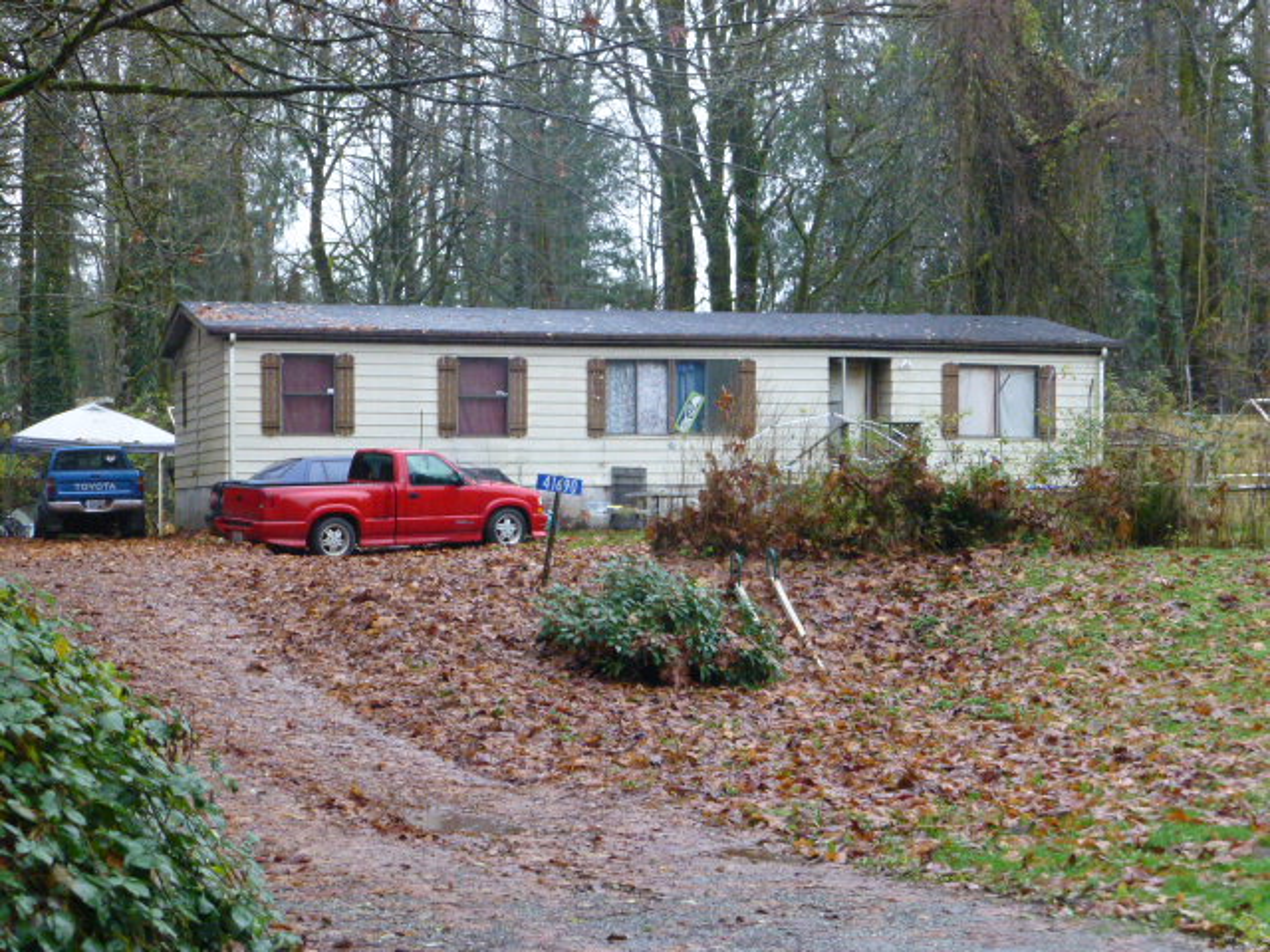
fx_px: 2752
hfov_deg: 26.0
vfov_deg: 19.6
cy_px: 476
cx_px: 635
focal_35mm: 75
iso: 800
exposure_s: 1/80
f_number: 5
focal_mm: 13.3
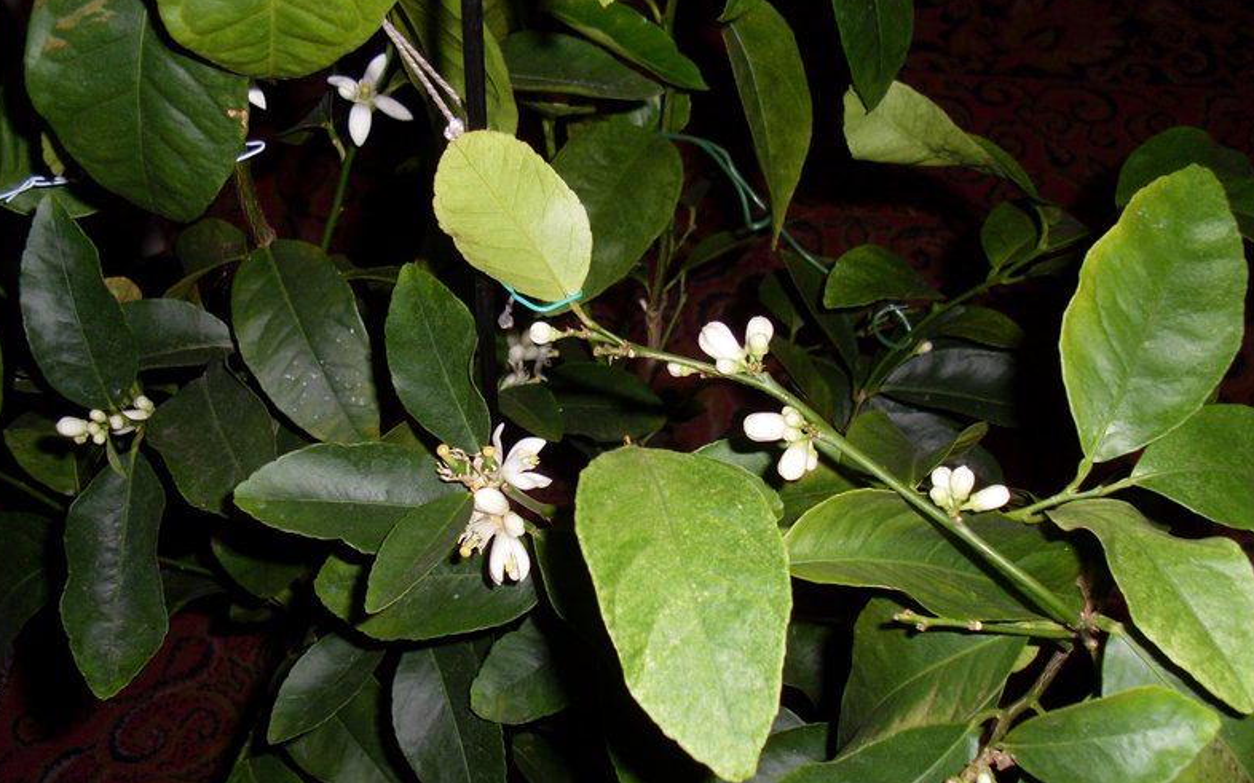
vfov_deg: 31.2
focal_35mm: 41
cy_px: 447
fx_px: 1401
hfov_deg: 48.2
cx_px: 617
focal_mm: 6.3
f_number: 7.7
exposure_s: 1/45
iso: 100
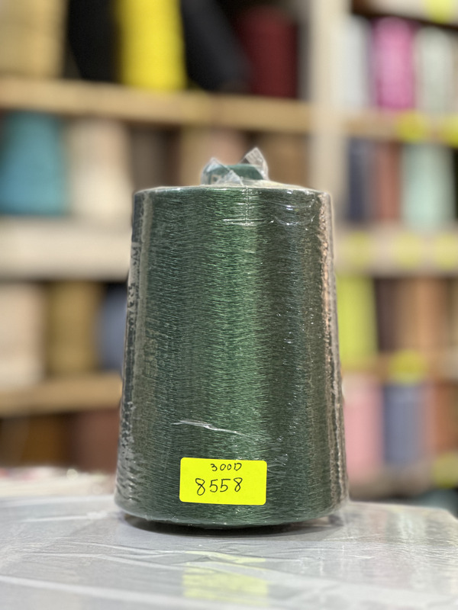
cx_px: 229
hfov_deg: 19.1
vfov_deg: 25.3
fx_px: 1358
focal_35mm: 77
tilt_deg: +0.5
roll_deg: -0.4
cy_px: 305
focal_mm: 9
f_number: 2.8
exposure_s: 1/33
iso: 250
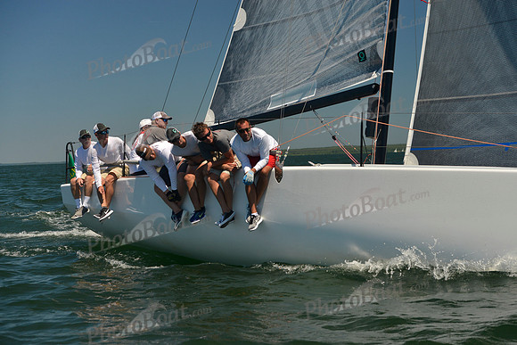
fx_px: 1005
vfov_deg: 19.5
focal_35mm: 70
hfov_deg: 28.8
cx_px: 258
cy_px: 172
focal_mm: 70
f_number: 5.6
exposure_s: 1/1250
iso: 280
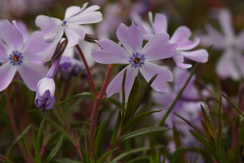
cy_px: 82
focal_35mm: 150
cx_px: 122
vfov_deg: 9.1
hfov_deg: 13.7
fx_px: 1017
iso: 125
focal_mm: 100
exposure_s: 1/160
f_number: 7.1
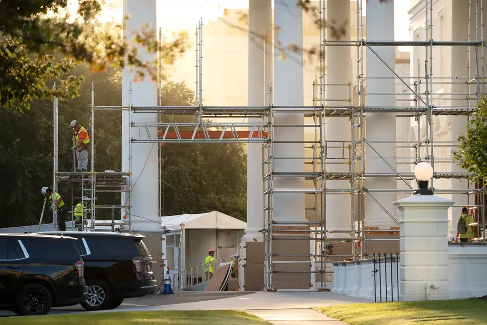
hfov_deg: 10.3
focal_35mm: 200
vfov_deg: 6.9
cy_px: 162
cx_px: 244
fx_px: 2705
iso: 125
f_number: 2.8
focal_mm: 200
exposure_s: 1/500
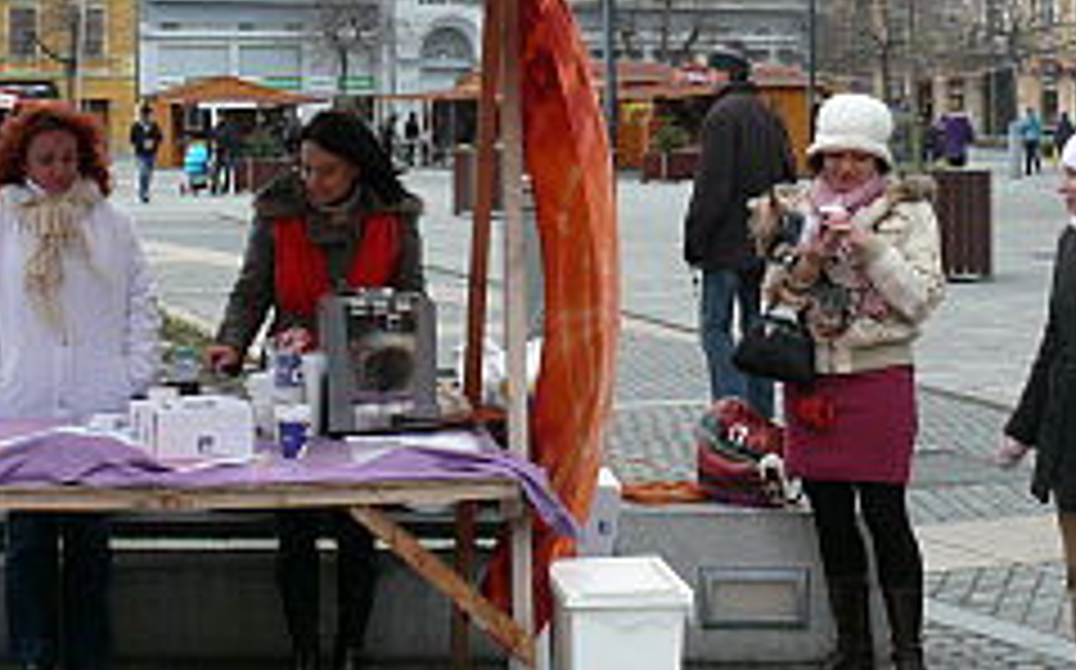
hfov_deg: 25.8
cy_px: 99
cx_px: 459
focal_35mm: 80
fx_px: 2344
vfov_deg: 16.1
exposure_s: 1/200
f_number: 5.6
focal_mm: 8
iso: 100
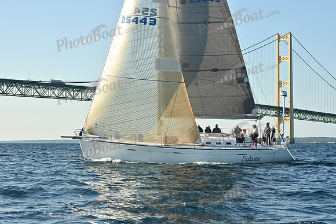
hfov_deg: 23.6
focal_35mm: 86
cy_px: 112
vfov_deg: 15.9
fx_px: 803
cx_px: 168
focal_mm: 86
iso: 800
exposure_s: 1/1000
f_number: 13
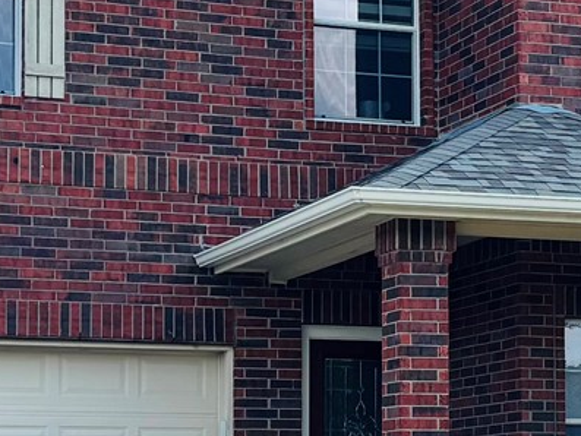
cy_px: 344
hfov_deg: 14.7
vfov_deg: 11.0
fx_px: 2250
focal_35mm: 134
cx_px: 435
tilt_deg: +5.0
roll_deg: -0.5
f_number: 1.6
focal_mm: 5.96
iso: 50
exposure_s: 1/1912
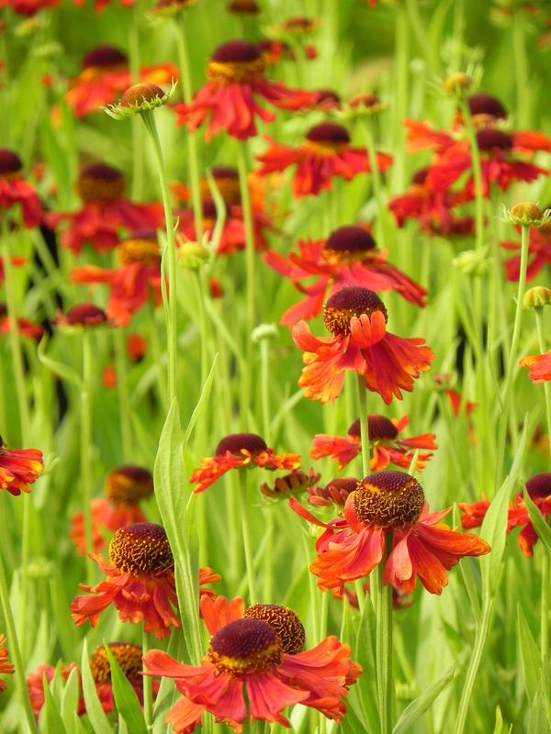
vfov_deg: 4.7
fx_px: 9020
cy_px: 367
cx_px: 276
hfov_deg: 3.5
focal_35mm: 425
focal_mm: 75.7
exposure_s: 1/200
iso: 160
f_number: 5
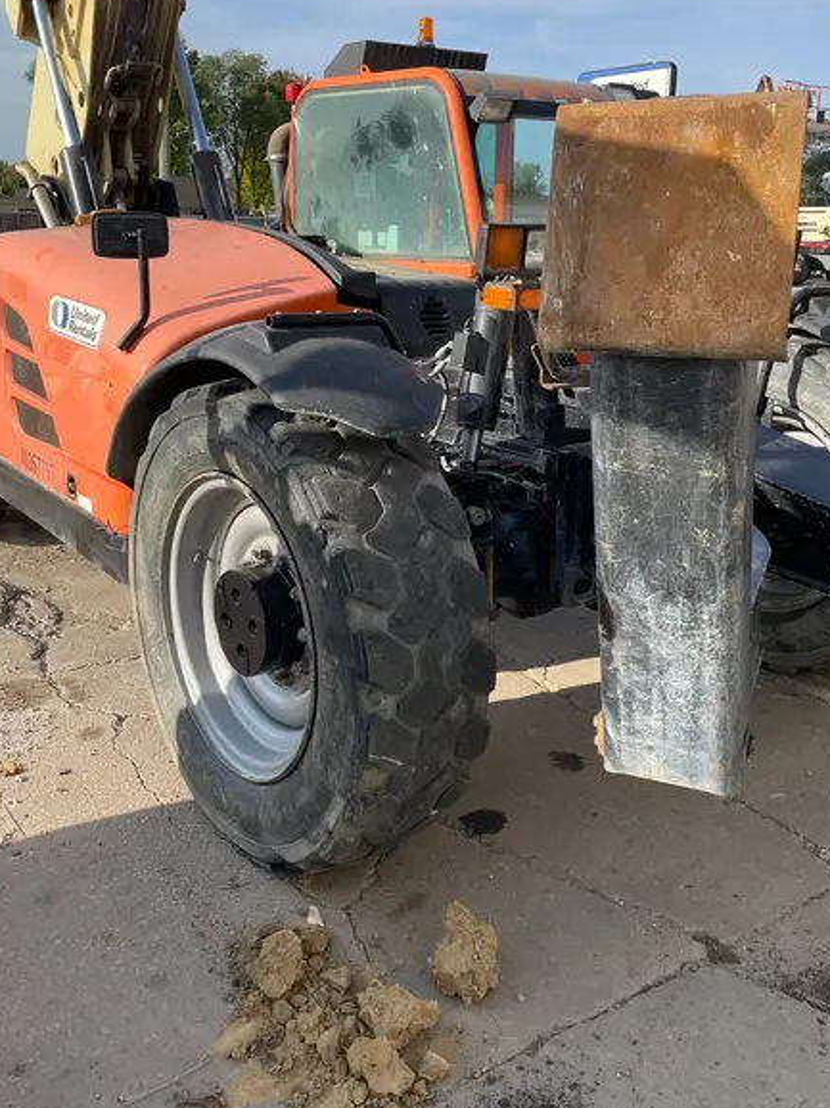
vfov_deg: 55.0
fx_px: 1056
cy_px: 444
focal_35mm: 33
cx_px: 385
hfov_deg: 42.9
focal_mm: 4.2
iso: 32
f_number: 1.6
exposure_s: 1/2020
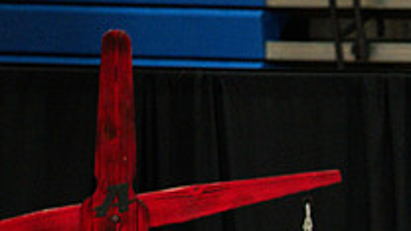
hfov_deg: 3.2
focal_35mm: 681
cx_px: 541
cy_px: 430
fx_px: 7422
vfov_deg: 1.8
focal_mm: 200
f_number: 4
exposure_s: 1/500
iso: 6400
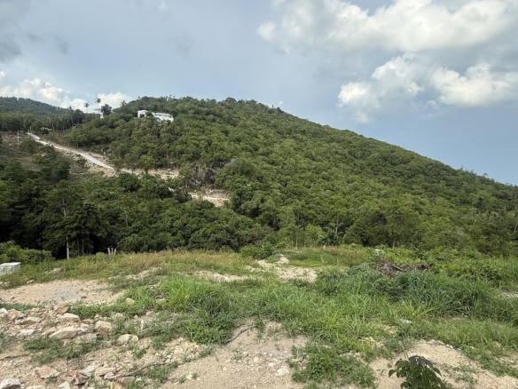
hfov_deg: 102.1
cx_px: 259
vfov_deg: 85.7
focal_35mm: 14
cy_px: 194
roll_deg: -0.7
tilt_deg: -2.7
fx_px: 209
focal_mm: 2.22
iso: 64
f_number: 2.2
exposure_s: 1/585
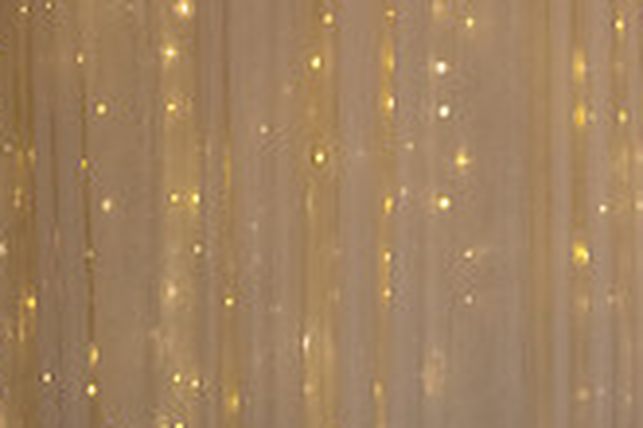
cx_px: 1076
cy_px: 535
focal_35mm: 204
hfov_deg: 9.7
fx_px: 3643
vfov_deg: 6.7
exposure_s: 1/160
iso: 1000
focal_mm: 58
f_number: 3.5
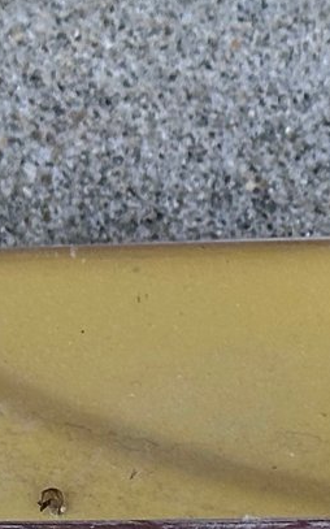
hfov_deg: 5.2
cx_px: 609
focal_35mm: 250
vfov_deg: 8.1
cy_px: 925
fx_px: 3601
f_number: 1.78
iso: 50
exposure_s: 1/198
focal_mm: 6.86
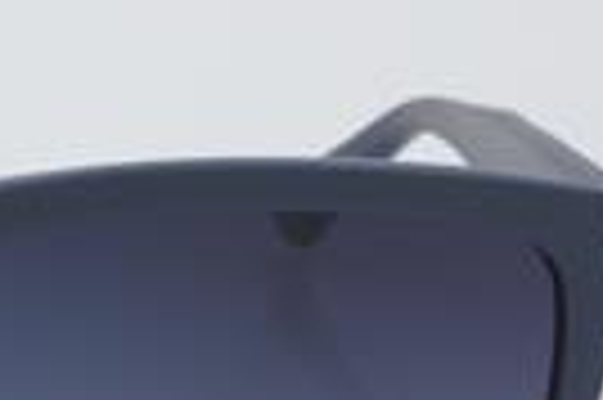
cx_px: -202
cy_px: 413
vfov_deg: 5.6
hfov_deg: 8.3
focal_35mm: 245
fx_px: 4107
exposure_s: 1/4
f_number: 32
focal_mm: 55
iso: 100
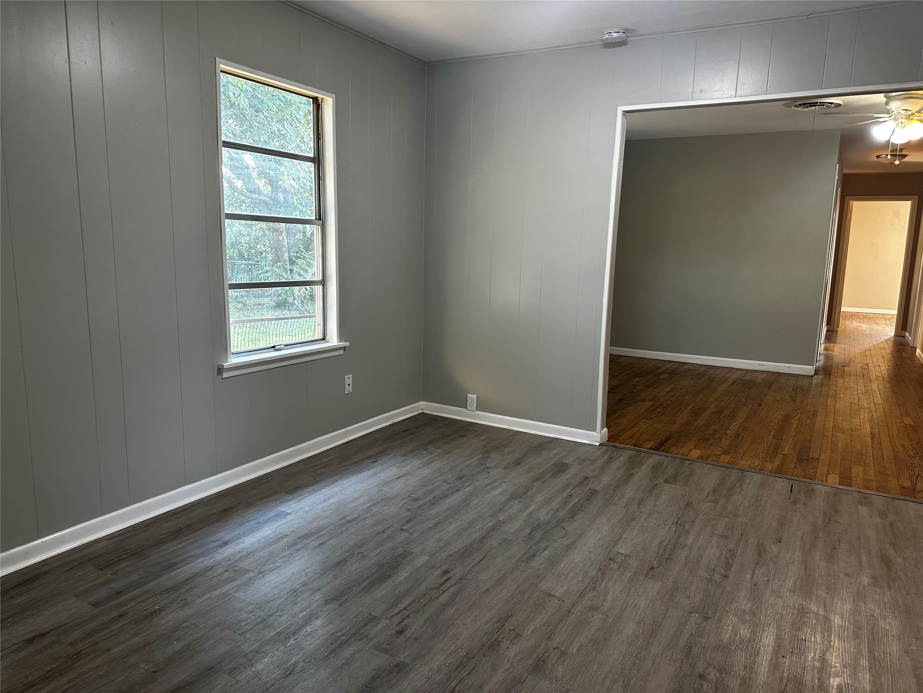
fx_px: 640
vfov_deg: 56.8
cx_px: 462
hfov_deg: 71.6
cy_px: 346
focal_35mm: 24
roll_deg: -1.6
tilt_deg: -7.5
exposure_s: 1/60
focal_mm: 6.86
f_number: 1.78
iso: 160
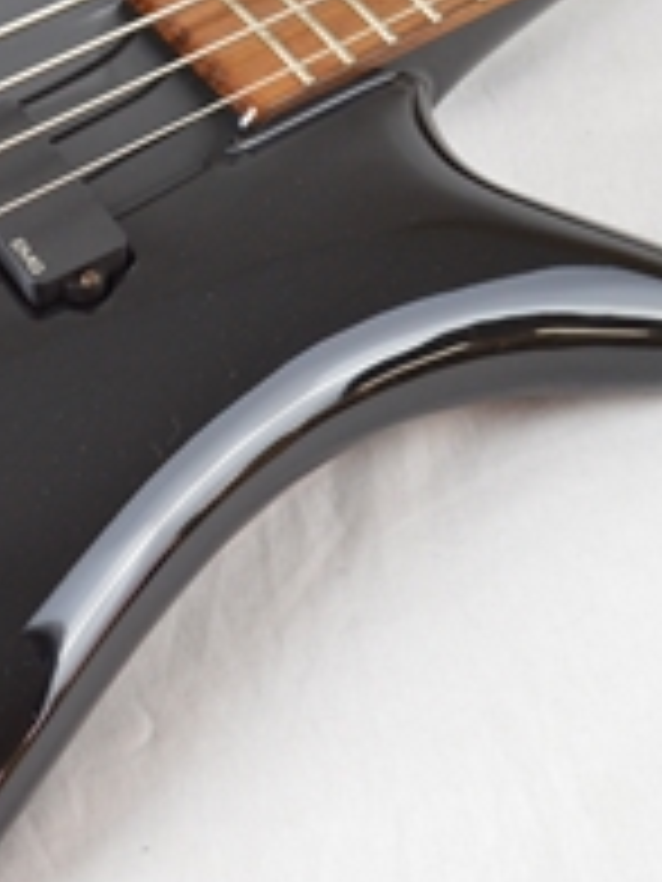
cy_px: 392
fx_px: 2065
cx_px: -5
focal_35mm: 81
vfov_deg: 24.1
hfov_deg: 17.8
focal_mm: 22
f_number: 4
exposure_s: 1/50
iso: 800
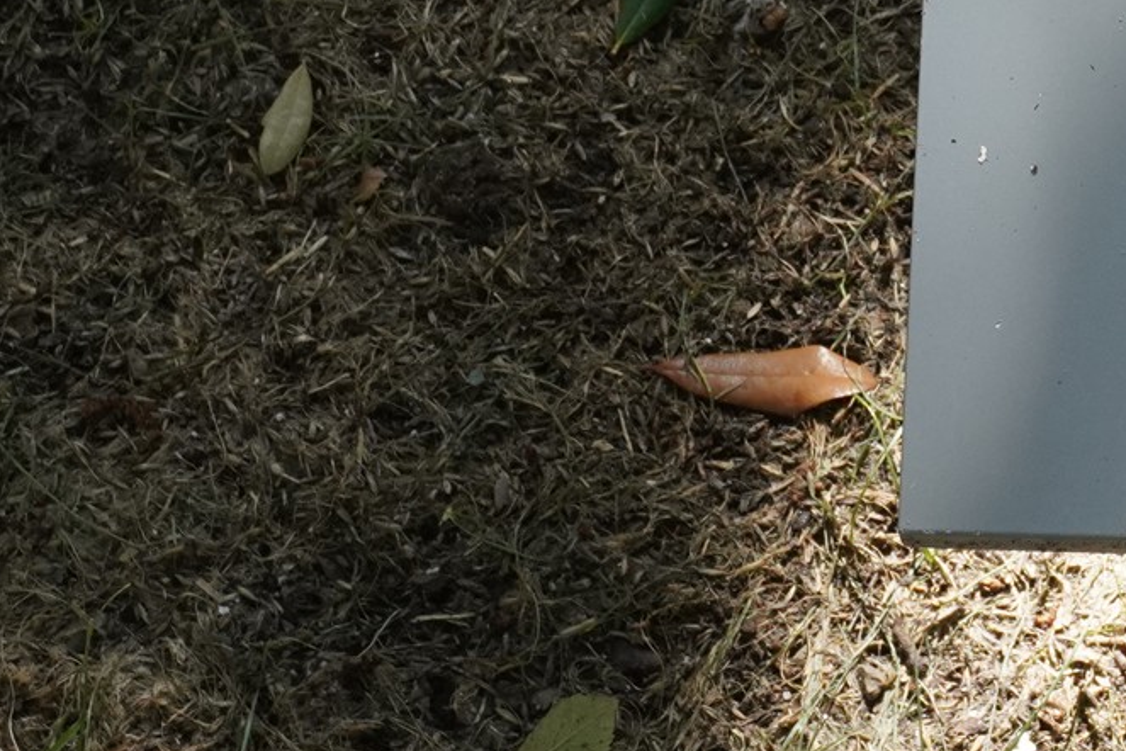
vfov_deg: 7.5
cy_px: -161
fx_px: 5661
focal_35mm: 181
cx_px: 1372
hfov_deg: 11.1
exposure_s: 1/100
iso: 1250
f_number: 16
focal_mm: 60
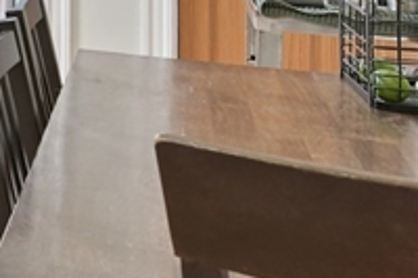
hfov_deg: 17.2
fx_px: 1009
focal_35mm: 87
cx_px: -414
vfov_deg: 14.2
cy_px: -193
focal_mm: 17
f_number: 9
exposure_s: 1/15
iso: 640
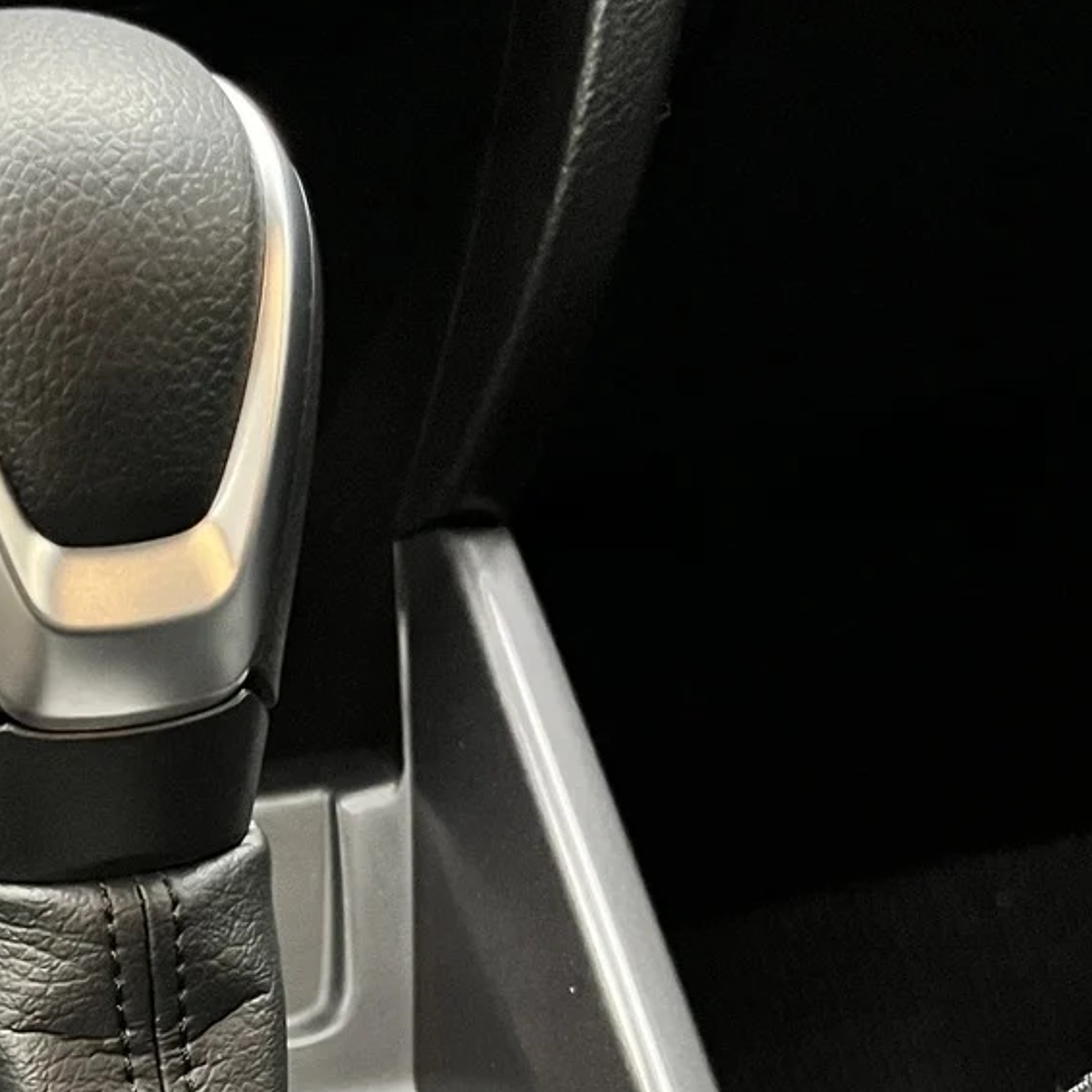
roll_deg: +0.2
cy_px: 1322
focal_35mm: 65
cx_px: 73
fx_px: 2320
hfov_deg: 25.5
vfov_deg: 24.0
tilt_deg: -42.2
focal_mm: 5.1
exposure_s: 1/36
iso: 640
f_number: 1.6
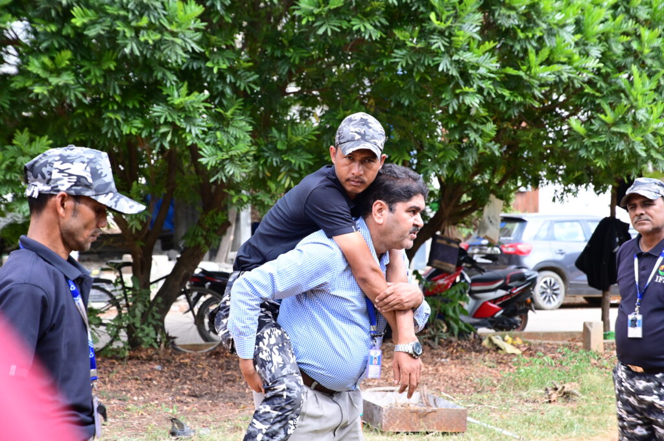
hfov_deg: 55.1
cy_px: 220
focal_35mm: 34
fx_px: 636
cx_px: 332
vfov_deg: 38.3
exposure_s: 1/200
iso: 400
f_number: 6.3
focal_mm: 34.5
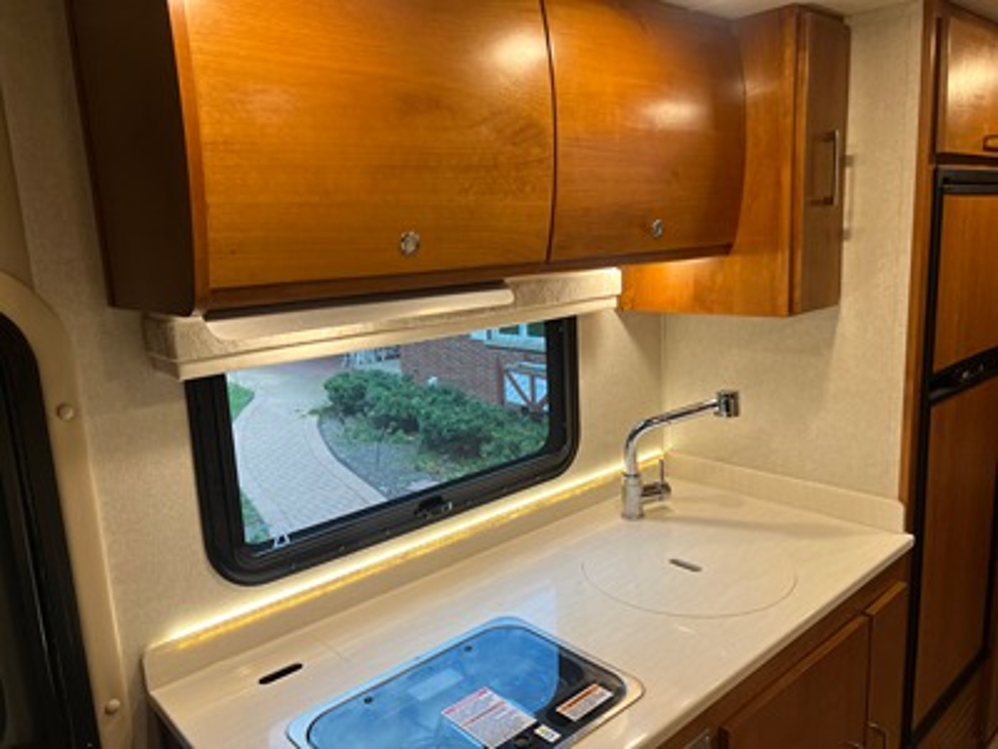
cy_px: 374
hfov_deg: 67.3
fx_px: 750
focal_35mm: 26
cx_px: 499
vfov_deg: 53.1
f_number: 1.5
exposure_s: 1/121
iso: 100
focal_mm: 5.7
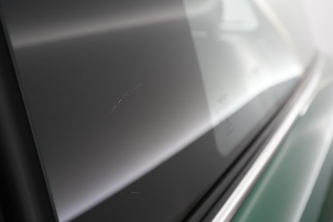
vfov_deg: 46.4
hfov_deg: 65.5
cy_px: 111
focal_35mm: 28
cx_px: 166
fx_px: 259
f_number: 4.5
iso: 2500
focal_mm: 28
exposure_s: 1/100
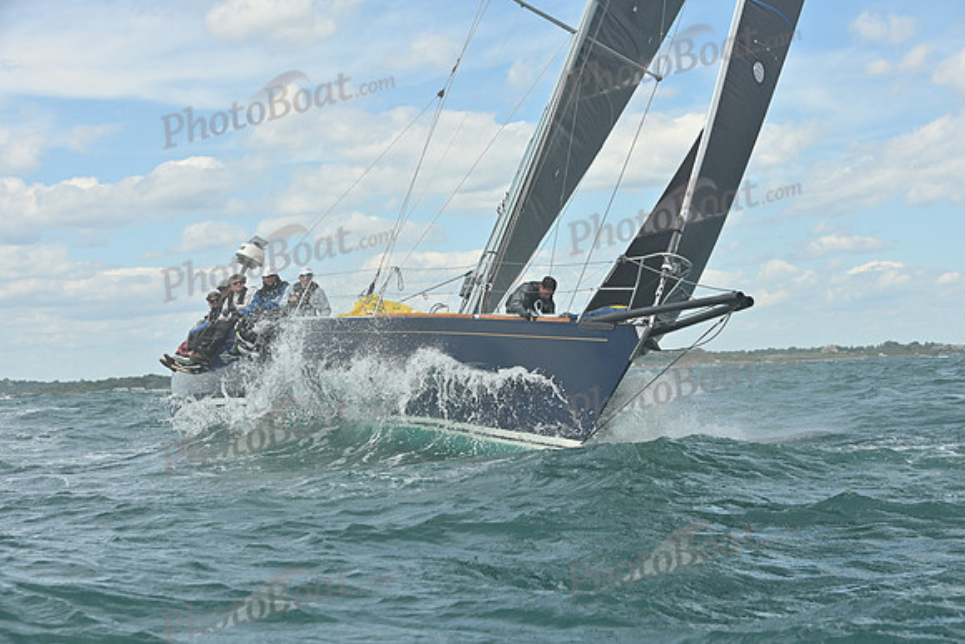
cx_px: 482
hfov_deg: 28.8
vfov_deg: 19.5
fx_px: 1877
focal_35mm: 70
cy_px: 322
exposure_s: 1/1250
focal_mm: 70
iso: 320
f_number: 8
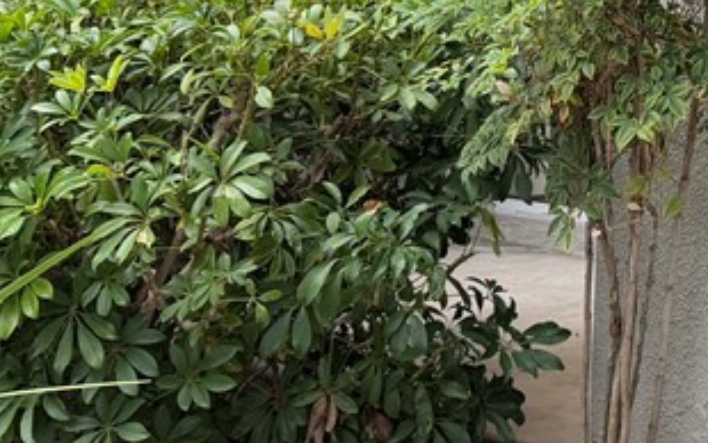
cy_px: -240
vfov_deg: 14.4
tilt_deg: +5.5
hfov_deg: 22.2
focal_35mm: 84
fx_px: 1621
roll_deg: -1.2
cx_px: 909
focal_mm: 6.76
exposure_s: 1/121
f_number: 1.78
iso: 160
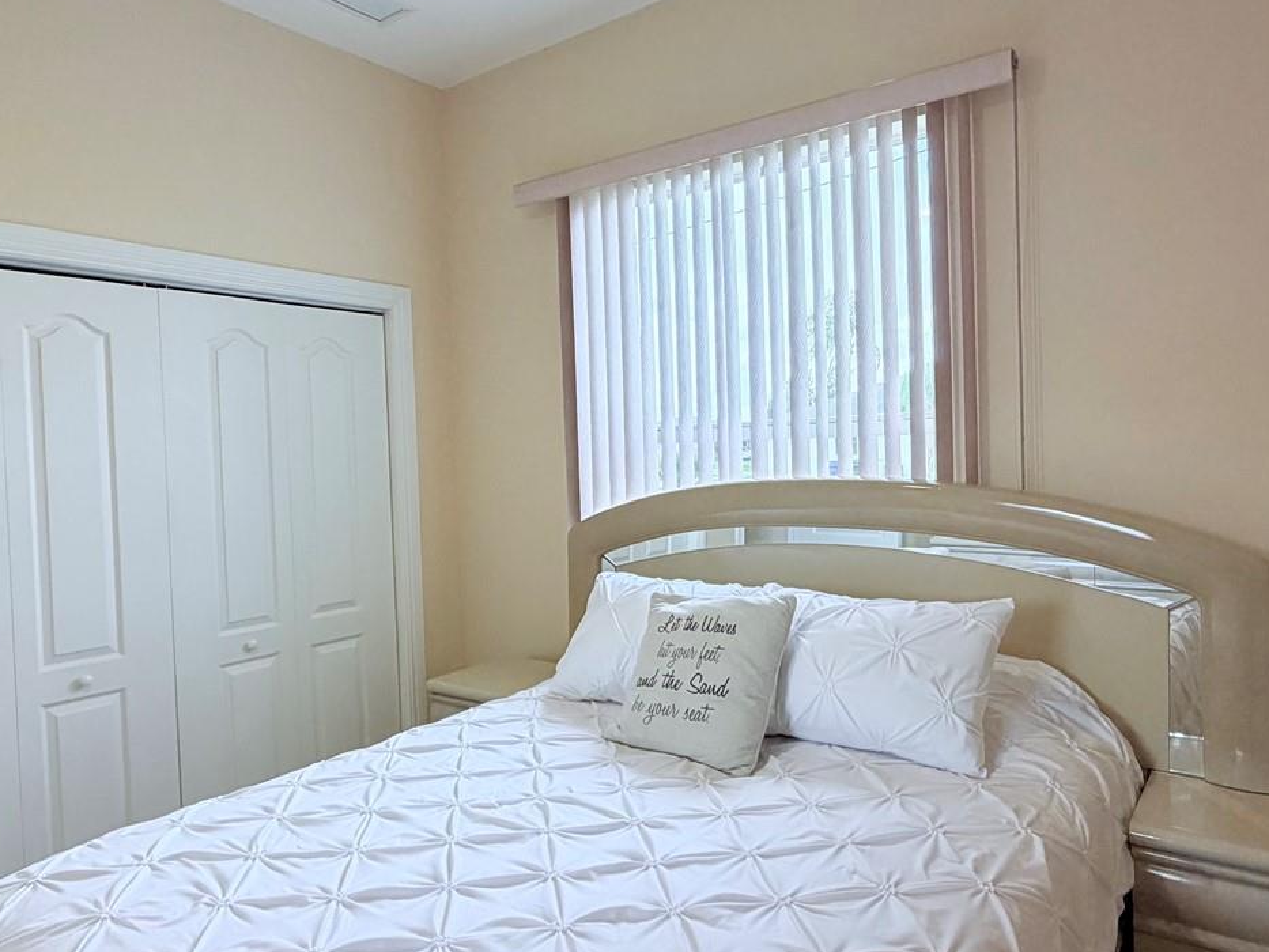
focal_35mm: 24
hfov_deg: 71.6
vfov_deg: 56.8
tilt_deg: -1.2
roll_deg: +2.2
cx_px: 653
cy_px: 468
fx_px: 880
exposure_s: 1/120
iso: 160
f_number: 2.2
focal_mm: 2.22
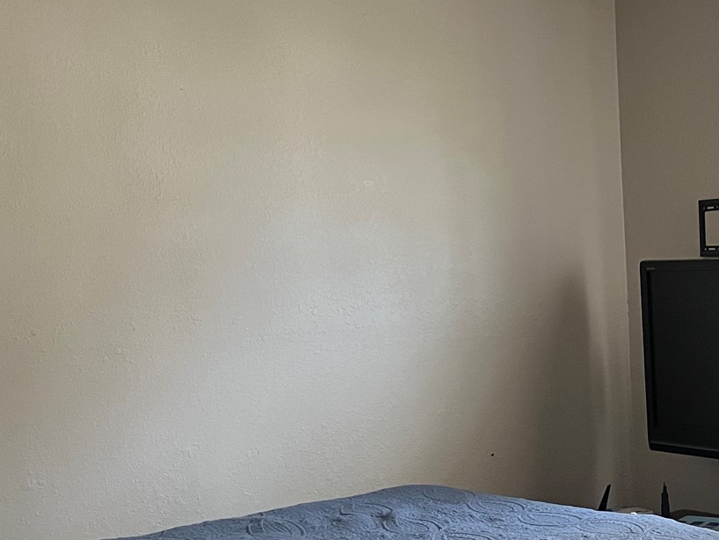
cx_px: 719
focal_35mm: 61
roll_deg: +1.7
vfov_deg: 23.6
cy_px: 446
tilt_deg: -8.7
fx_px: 1267
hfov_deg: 29.6
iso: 400
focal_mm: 5.7
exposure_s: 1/60
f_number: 1.5
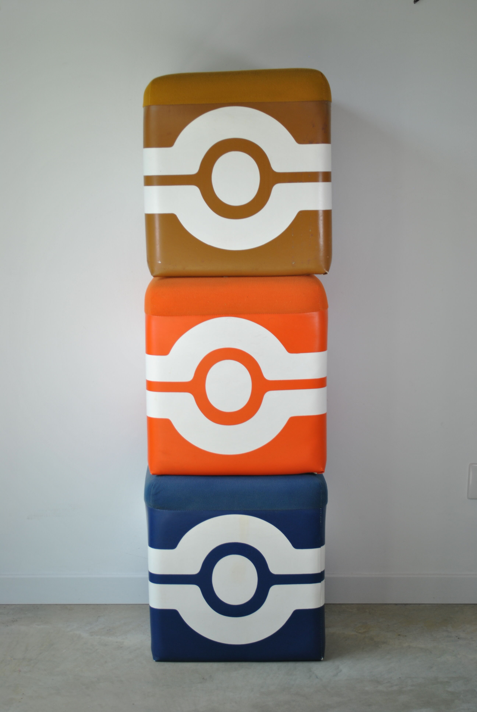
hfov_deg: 23.8
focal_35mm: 57
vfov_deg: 35.0
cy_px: 356
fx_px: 1130
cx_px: 238
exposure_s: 1/100
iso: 100
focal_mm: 38
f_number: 5
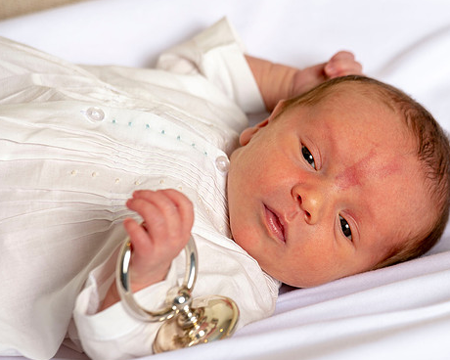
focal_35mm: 300
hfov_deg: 6.4
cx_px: 305
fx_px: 3995
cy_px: 224
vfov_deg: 5.2
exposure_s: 1/160
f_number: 5.6
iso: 125
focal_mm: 185
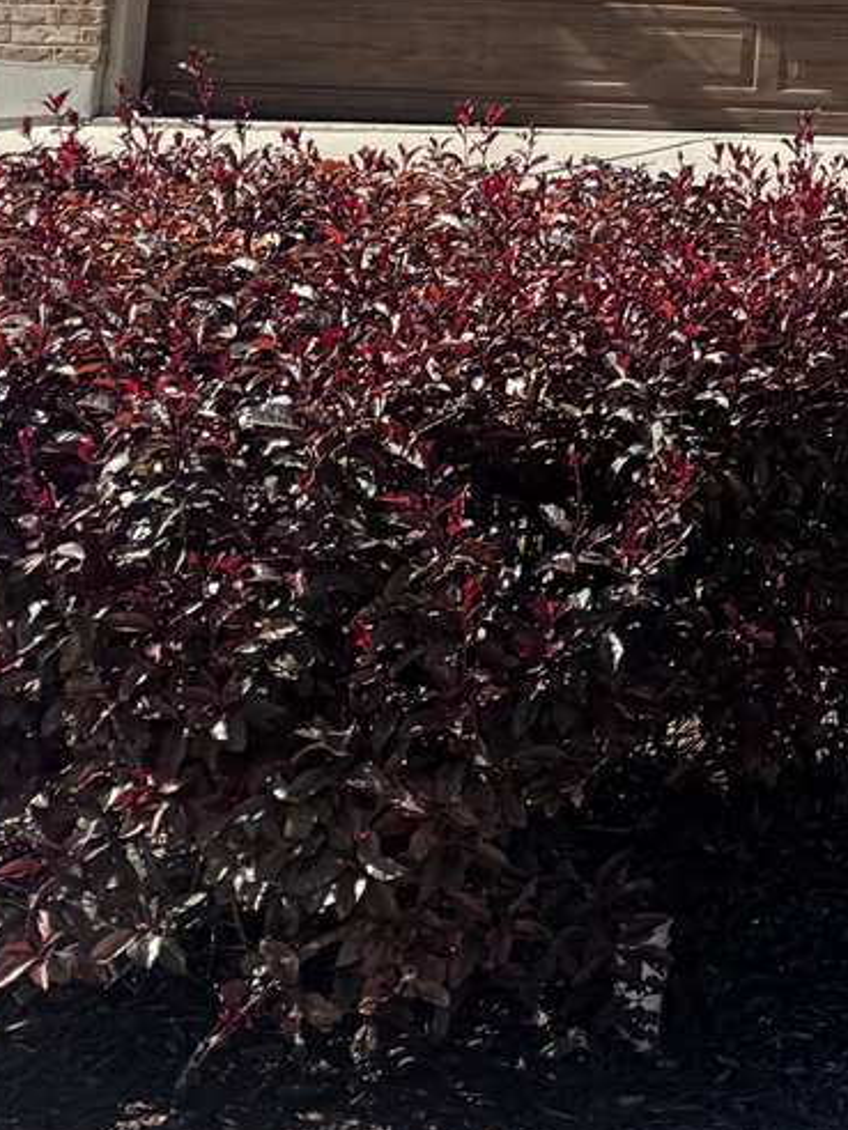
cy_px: -308
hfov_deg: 11.6
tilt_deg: +4.9
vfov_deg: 18.4
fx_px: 3266
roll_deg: -2.2
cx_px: 2174
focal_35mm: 100
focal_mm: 6.76
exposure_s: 1/2833
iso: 80
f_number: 1.78
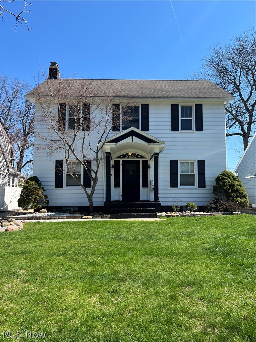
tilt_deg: +5.0
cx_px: 128
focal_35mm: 26
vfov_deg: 67.3
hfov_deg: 53.1
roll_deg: +0.0
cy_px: 171
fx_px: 256
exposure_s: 1/2404
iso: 50
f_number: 1.5
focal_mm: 5.7
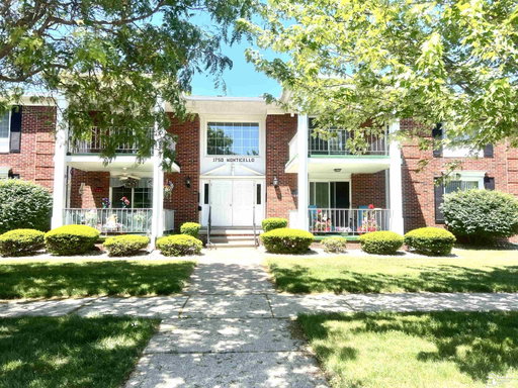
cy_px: 194
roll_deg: -0.7
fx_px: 389
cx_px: 259
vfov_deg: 53.1
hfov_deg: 67.3
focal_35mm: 26
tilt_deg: +6.0
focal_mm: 5.7
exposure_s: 1/1645
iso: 50
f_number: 1.5
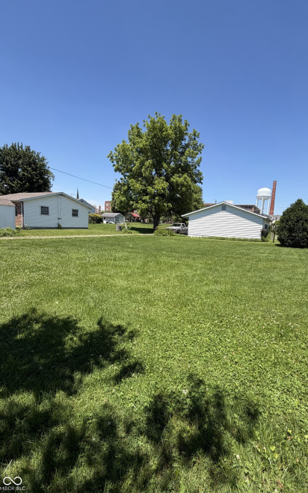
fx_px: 202
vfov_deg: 101.5
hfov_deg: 74.2
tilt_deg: -6.6
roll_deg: -4.3
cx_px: 180
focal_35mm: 15
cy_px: 247
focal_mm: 2.22
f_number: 2.2
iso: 32
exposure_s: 1/770
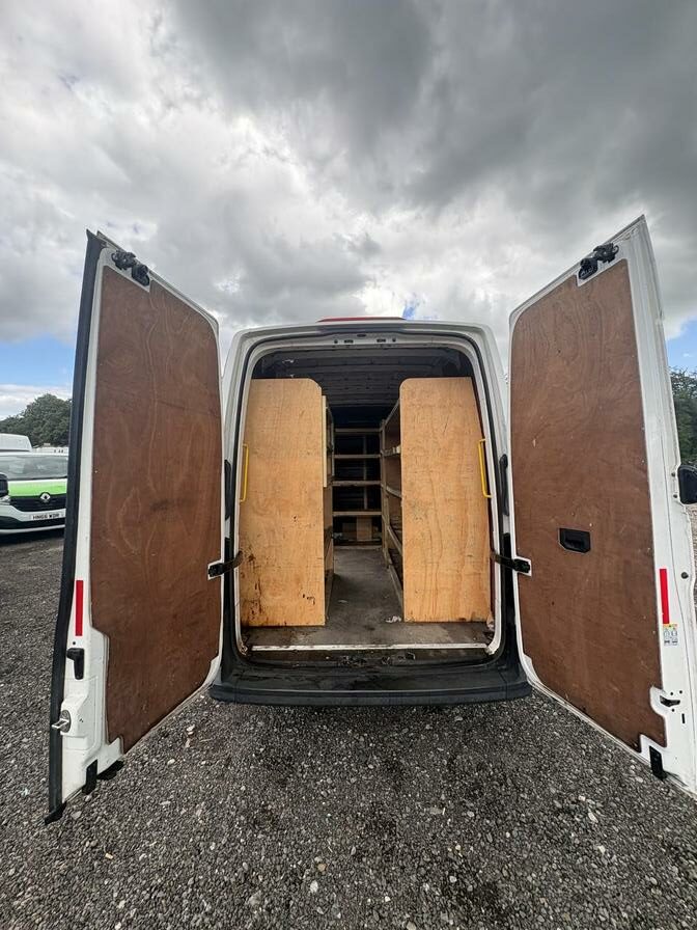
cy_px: 465
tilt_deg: +4.0
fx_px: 376
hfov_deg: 85.7
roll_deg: -1.3
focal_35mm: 14
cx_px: 348
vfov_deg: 102.1
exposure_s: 1/261
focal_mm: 2.22
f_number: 2.2
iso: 40
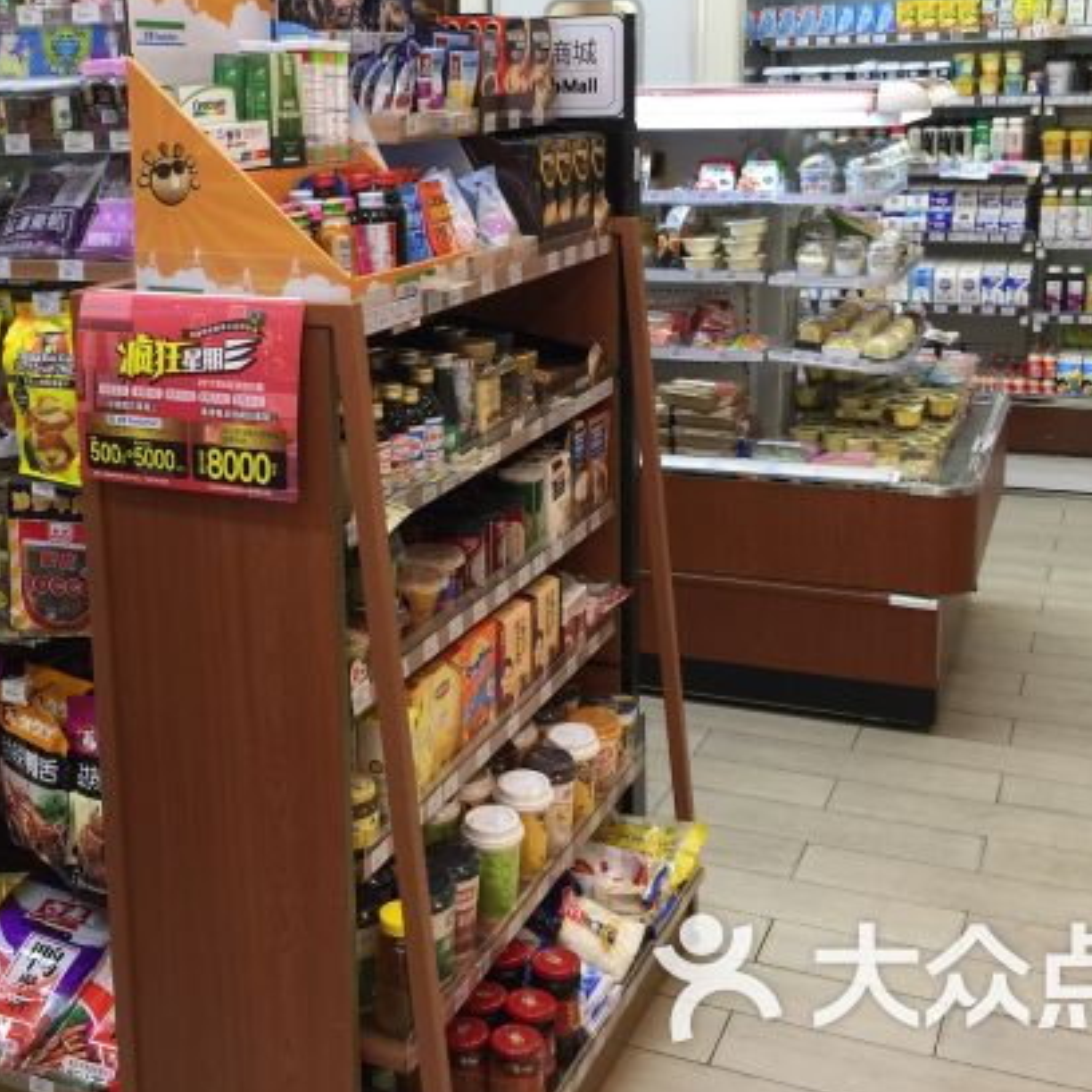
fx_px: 1570
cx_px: 388
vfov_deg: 38.1
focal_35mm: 44
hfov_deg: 38.0
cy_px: 414
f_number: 2.2
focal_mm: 4.15
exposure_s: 1/33
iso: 50
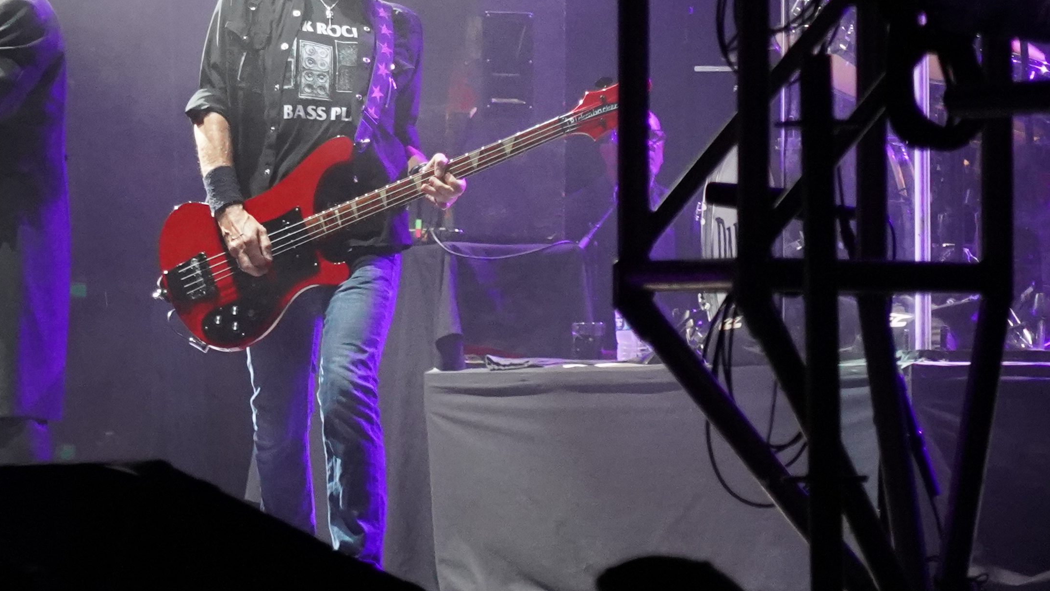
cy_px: -110
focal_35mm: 305
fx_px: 8491
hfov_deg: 7.0
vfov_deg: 4.0
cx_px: -180
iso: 6400
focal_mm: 105
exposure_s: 1/160
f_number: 4
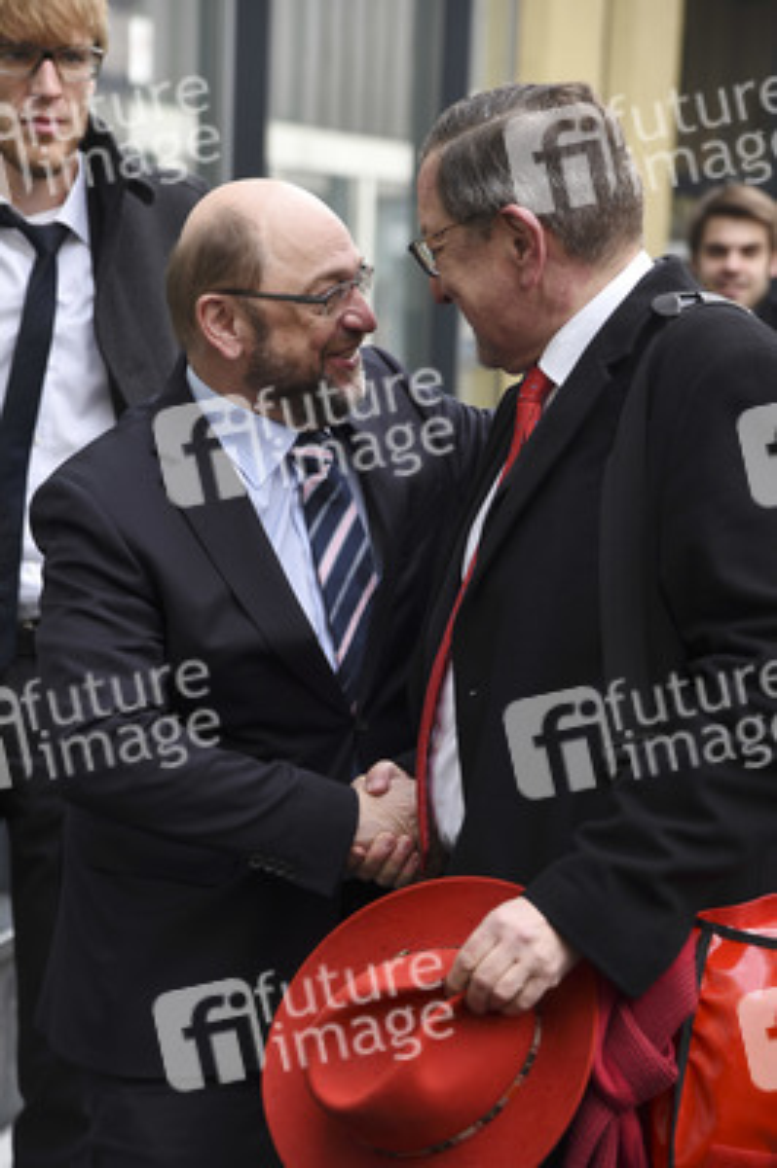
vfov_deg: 17.1
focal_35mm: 120
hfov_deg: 11.4
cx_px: 388
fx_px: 3891
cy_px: 584
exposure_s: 1/160
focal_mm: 120
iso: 200
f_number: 5.6
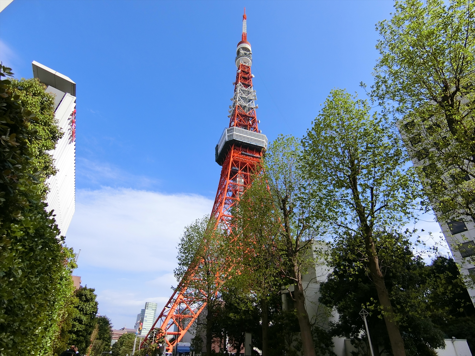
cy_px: 178
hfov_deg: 84.7
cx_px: 238
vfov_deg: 68.7
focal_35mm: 19
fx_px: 261
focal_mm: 4.06
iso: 80
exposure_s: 1/250
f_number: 6.9
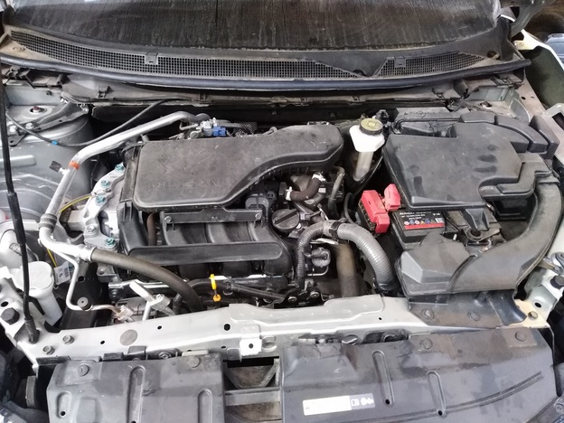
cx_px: 282
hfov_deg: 67.3
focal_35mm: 26
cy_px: 212
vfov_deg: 53.1
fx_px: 424
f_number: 2.2
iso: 835
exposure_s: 1/20
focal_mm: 3.46
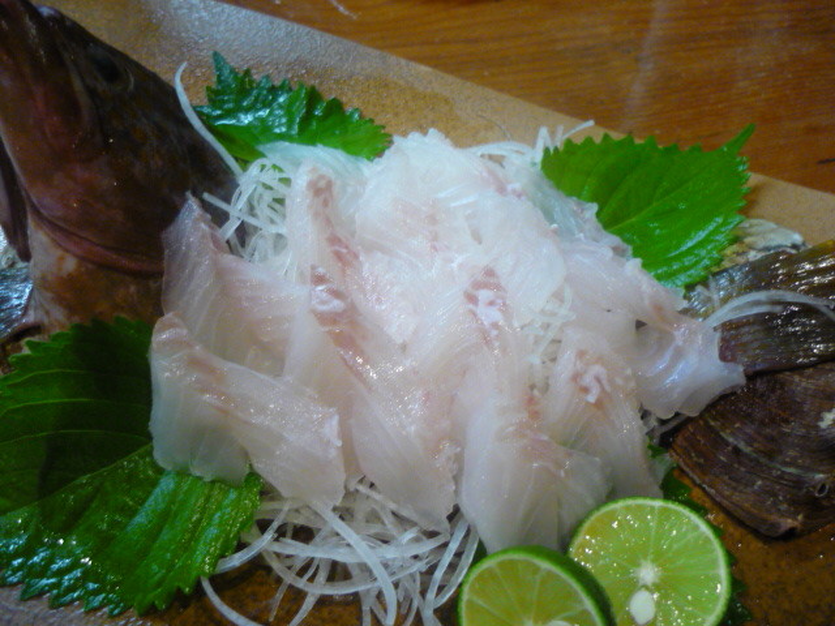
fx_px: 796
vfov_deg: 42.9
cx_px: 418
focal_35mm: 33
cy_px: 313
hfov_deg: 55.4
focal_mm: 5.5
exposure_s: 1/25
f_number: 2.8
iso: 400
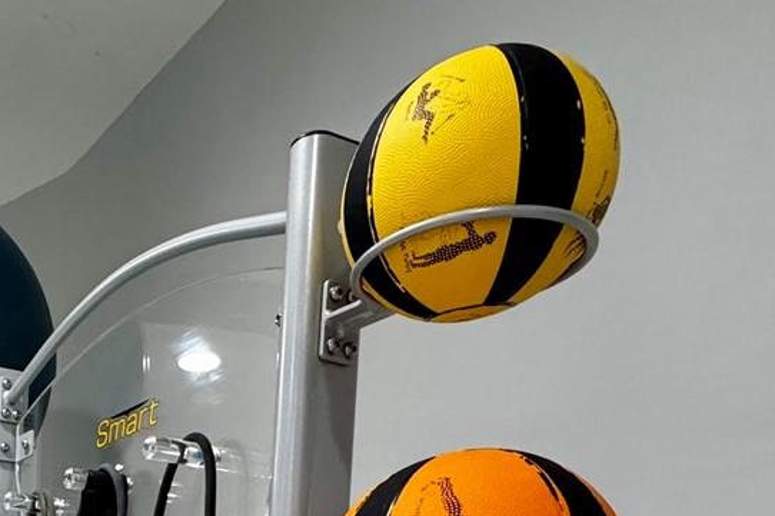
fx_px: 925
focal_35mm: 43
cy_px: 713
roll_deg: -2.0
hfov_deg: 38.7
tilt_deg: -2.6
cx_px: -47
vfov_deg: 25.6
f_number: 2.2
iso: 320
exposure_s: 1/120
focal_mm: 2.22
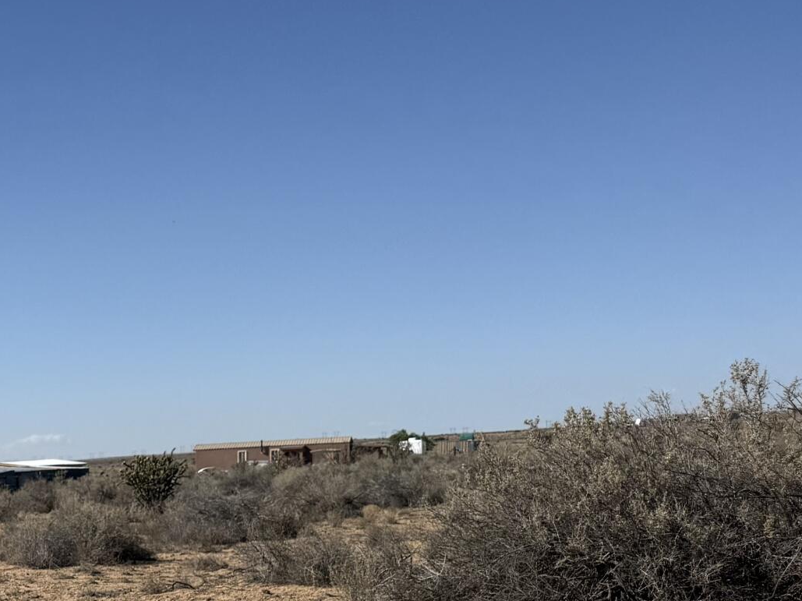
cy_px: 667
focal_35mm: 70
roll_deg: +2.3
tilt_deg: -6.7
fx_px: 1621
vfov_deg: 20.0
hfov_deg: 23.4
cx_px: -330
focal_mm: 6.76
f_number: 1.78
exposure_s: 1/8130
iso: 80
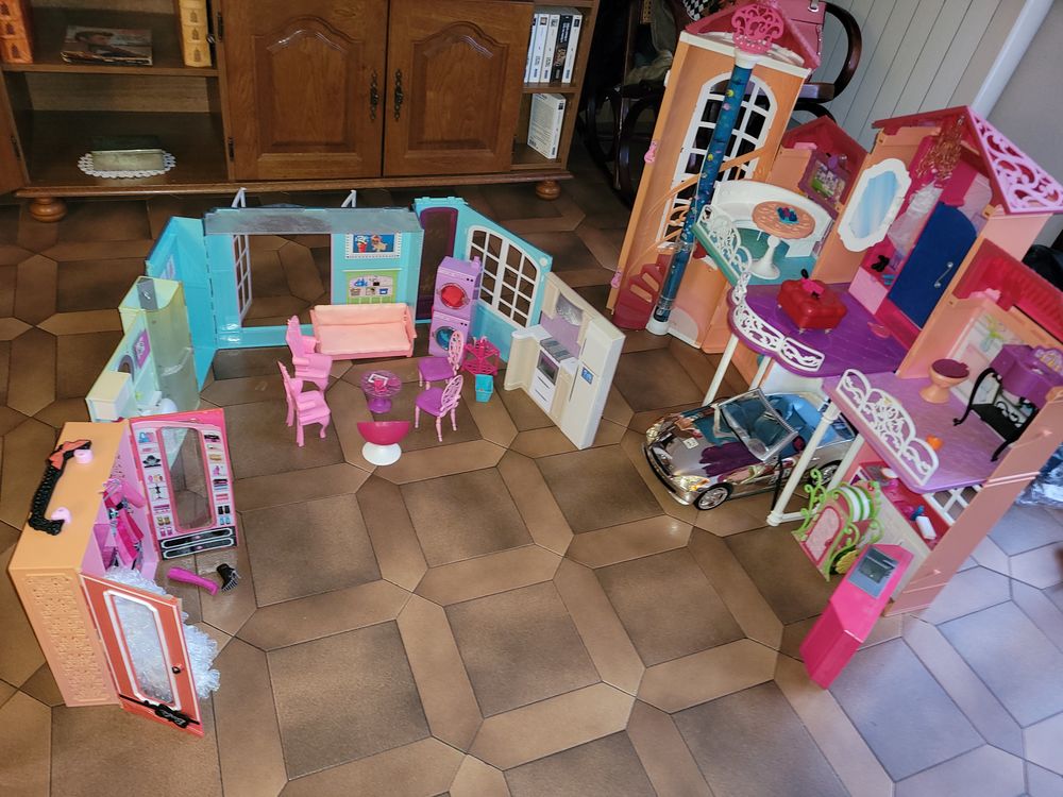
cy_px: 398
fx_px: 798
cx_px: 532
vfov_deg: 53.1
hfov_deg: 67.3
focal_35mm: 26
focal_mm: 5.4
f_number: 1.8
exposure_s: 1/10
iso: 125
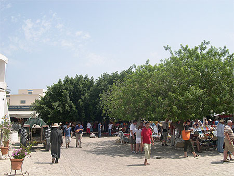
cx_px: 117
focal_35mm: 38
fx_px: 257
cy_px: 88
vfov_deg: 37.8
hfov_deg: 49.0
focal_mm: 8
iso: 100
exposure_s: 1/188
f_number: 7.6
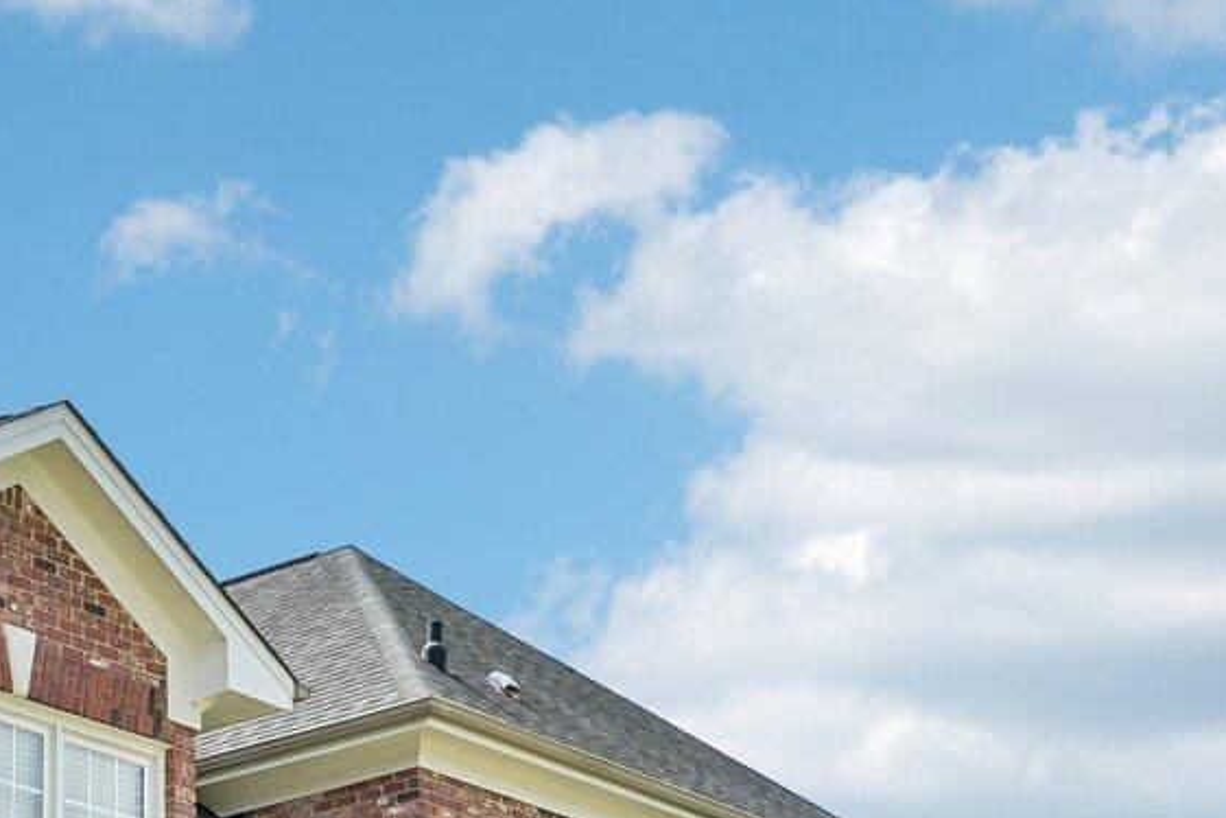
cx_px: 48
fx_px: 2548
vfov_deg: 16.5
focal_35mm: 75
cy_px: 1246
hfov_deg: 25.9
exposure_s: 1/320
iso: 100
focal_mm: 20.5
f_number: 8
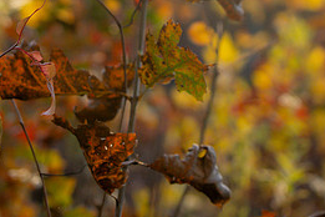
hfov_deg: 8.8
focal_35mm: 233
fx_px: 2103
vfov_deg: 5.9
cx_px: 157
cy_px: -2
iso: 800
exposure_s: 1/1250
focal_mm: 105
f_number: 4.5
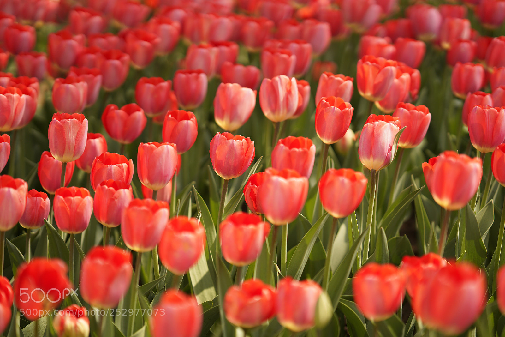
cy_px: 168
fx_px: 1192
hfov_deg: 23.9
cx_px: 252
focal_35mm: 85
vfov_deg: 16.1
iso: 200
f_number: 1.6
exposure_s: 1/4000
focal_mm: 85
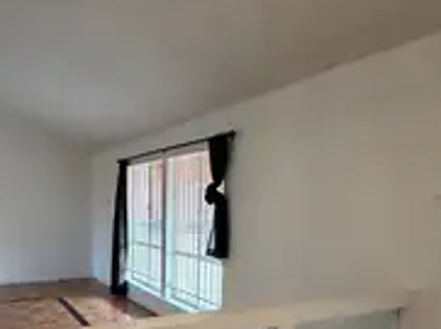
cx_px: 136
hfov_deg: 56.8
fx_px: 394
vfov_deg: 44.7
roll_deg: +0.2
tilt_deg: -2.8
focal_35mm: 31
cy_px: 214
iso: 200
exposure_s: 1/120
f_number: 2.2
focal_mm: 2.22
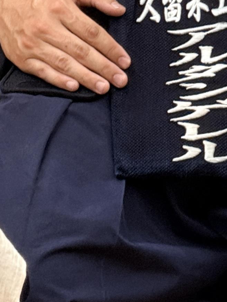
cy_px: -223
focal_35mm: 488
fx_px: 4266
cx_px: 23
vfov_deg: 4.0
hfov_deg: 3.0
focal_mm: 15.66
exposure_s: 1/60
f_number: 2.8
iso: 160
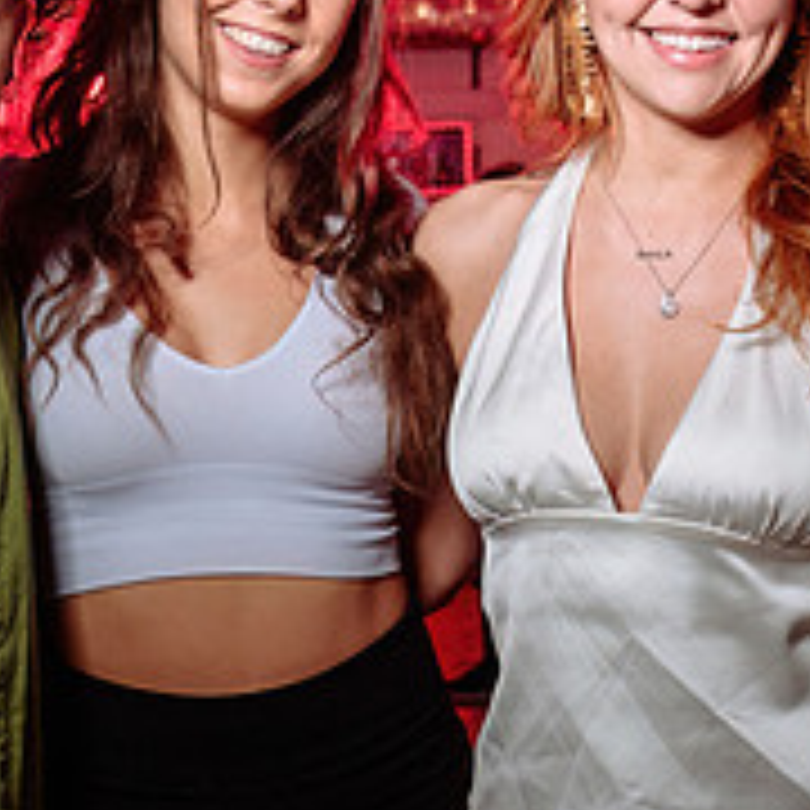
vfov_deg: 16.0
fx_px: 2886
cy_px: 505
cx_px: 365
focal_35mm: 109
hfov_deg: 16.0
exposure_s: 1/80
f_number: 4
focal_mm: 36
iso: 800
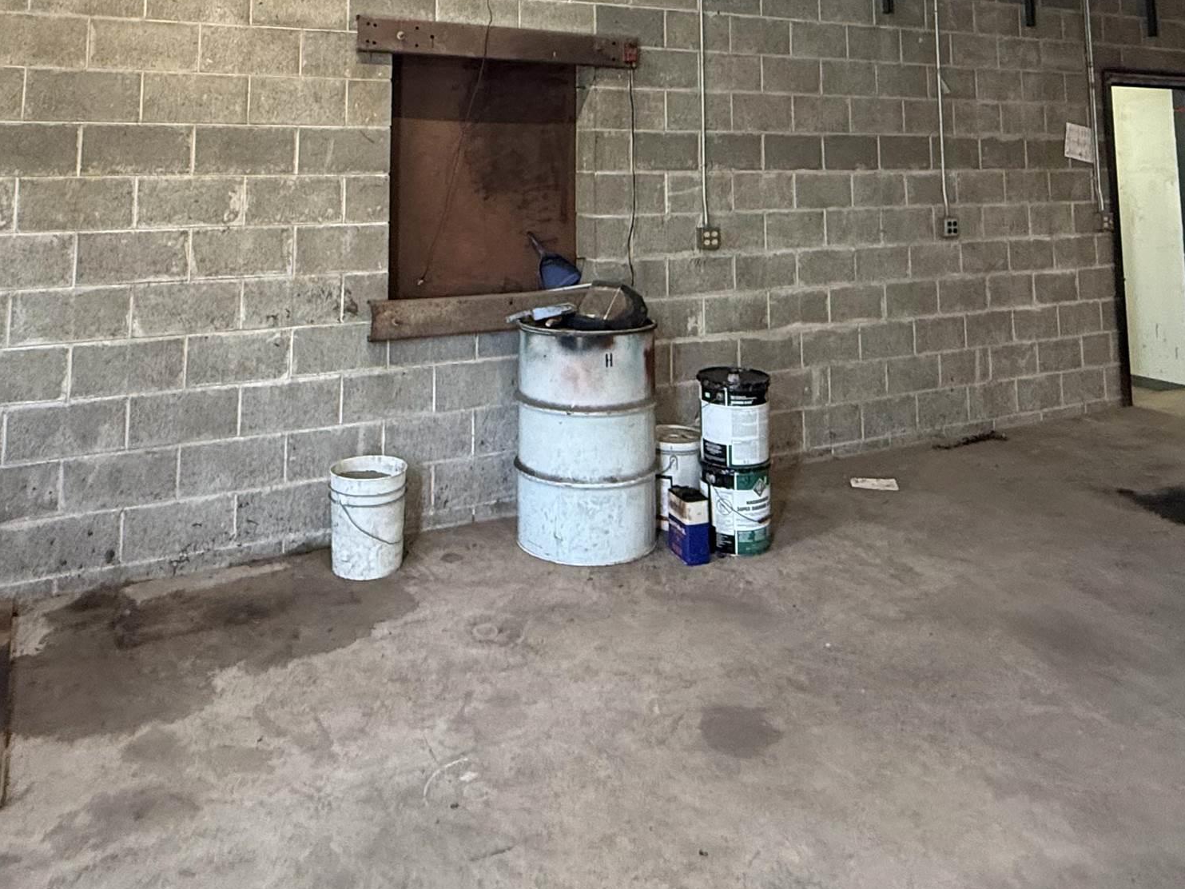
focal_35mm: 29
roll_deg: -0.1
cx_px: 548
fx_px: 993
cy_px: 42
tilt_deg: +6.2
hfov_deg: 61.6
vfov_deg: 42.9
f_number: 2.2
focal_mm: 2.22
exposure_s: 1/120
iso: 320
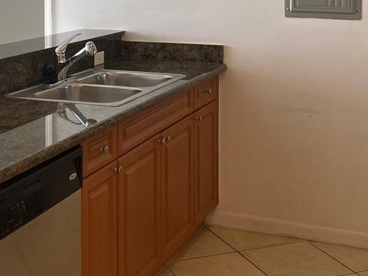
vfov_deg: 21.3
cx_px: 135
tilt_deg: -4.4
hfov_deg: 28.8
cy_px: 15
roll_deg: -0.1
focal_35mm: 67
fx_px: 712
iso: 80
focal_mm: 4.25
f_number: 1.8
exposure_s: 1/120
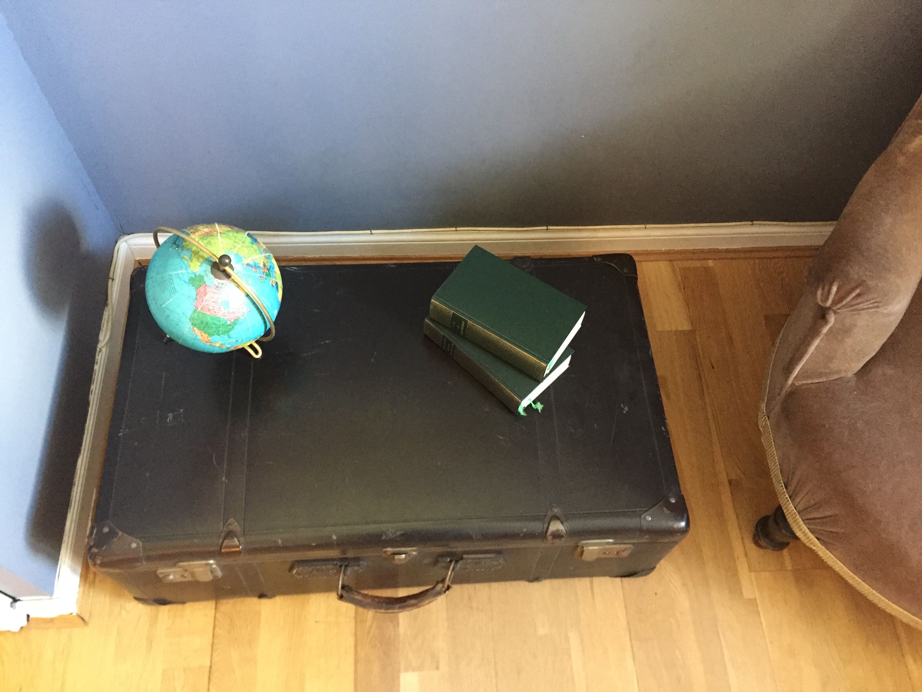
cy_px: 346
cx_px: 461
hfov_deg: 61.7
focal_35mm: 29
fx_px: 772
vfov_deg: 48.2
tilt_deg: -60.6
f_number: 2.2
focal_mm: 4.15
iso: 400
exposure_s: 1/17
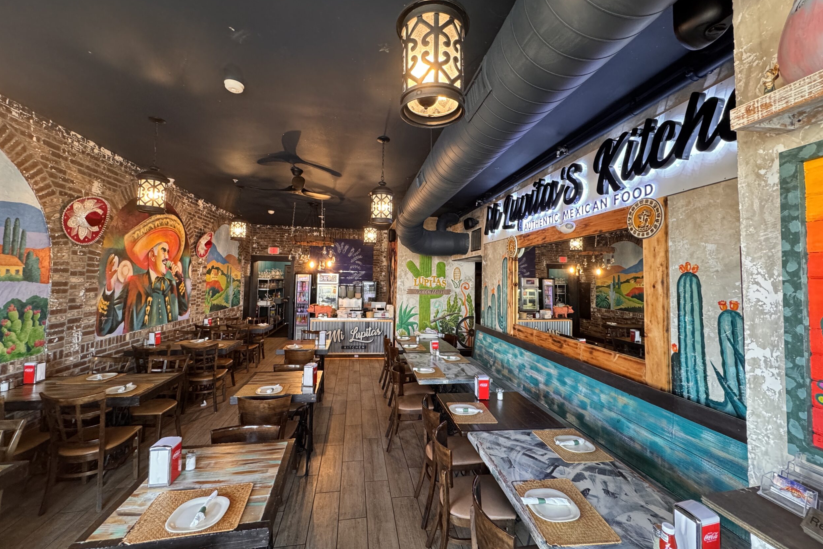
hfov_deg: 100.4
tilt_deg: +3.0
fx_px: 343
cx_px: 412
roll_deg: -1.4
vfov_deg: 77.3
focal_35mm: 15
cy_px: 260
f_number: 2.2
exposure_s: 1/60
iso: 320
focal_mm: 2.22
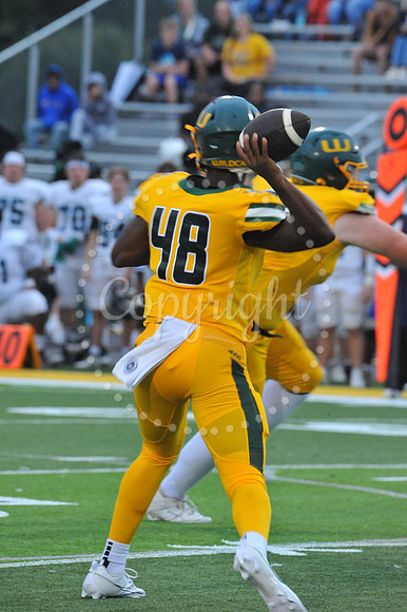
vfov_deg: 4.6
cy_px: 306
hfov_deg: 3.1
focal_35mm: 450
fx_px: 7640
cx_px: 204
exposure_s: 1/200
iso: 6400
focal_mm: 450
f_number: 11
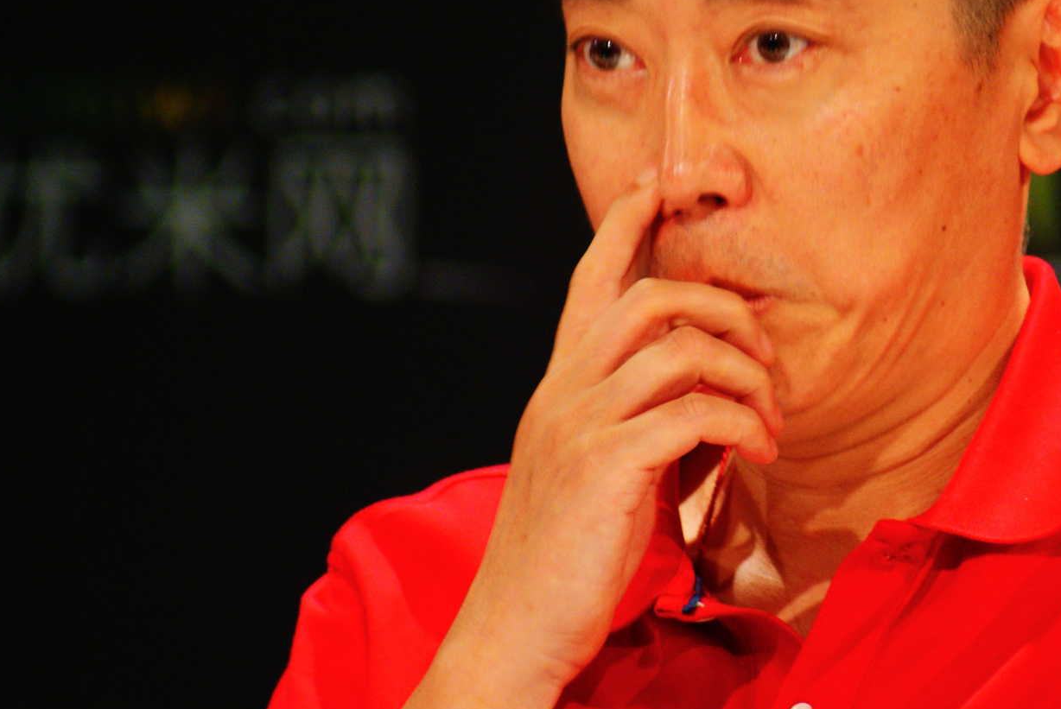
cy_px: 270
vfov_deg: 1.9
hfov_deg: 2.8
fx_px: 21620
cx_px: 772
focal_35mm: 733
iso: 400
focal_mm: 300
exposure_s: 1/40
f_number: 5.6
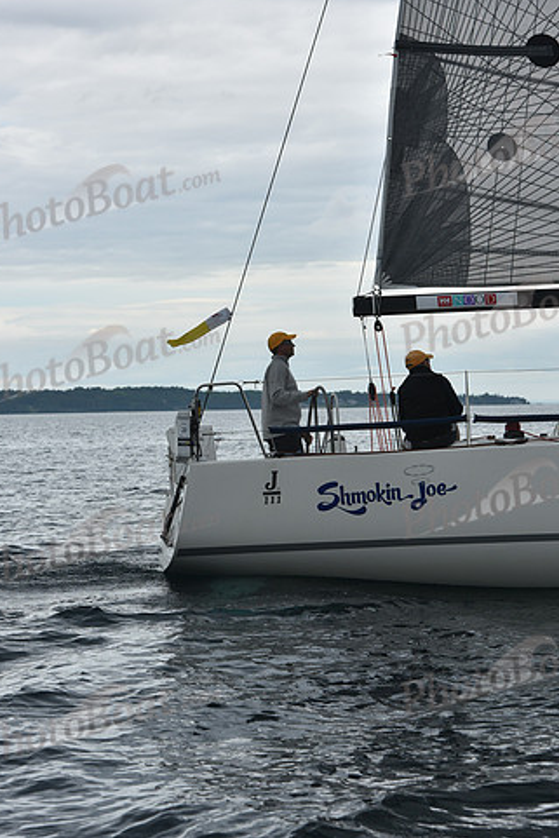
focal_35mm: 94
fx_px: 2188
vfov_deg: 21.7
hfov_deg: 14.6
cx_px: 311
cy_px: 429
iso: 250
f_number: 7.1
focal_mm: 78
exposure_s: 1/800
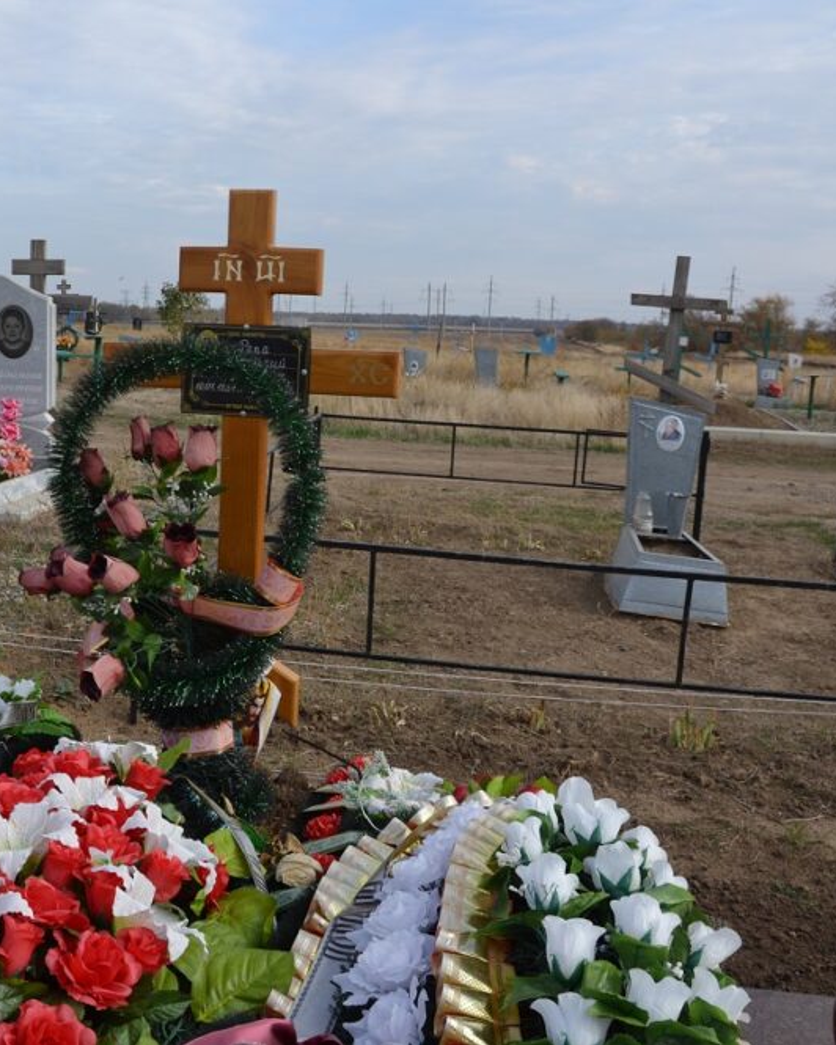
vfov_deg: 46.8
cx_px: 217
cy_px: 510
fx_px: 1206
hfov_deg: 37.4
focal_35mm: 39
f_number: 7.1
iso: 100
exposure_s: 1/200
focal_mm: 18
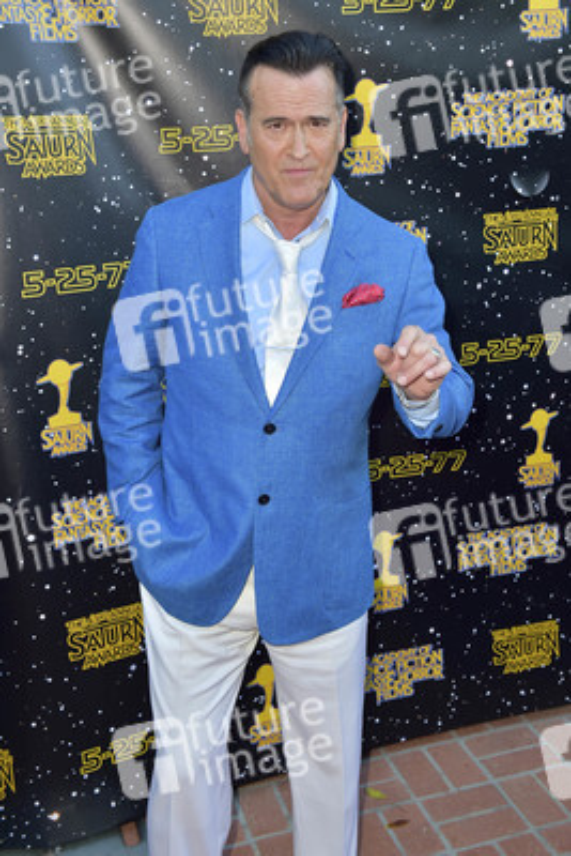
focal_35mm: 42
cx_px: 286
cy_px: 428
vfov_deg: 46.4
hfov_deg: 31.9
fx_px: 998
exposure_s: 1/320
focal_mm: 42
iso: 500
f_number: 6.3
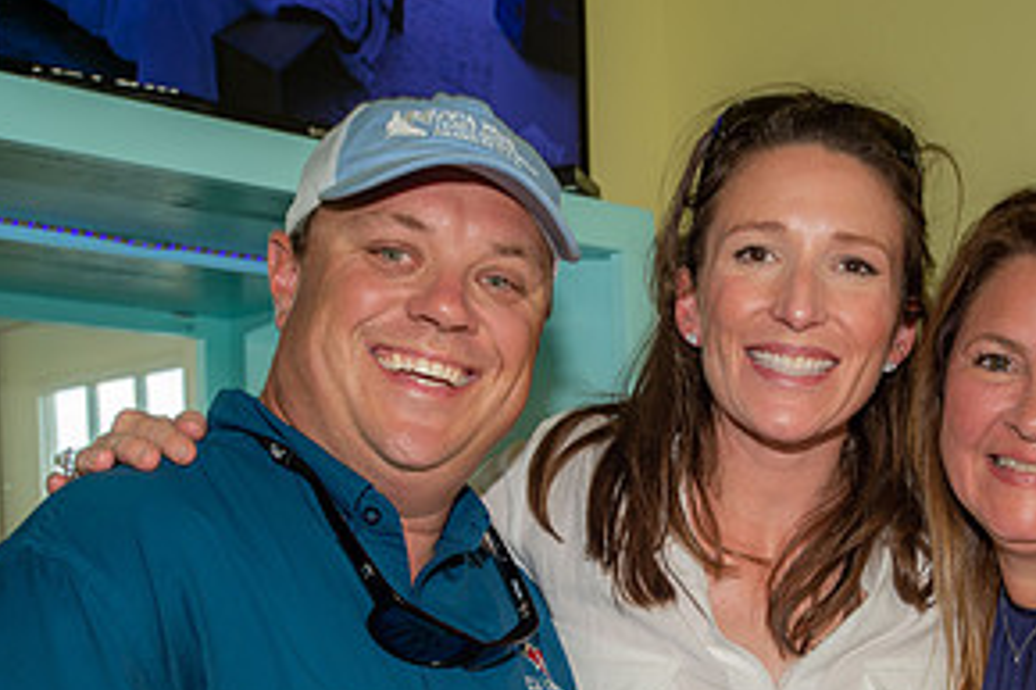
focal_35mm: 64
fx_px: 1841
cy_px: 601
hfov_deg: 31.2
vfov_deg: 20.8
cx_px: 675
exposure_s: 1/60
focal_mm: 32
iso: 200
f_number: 5
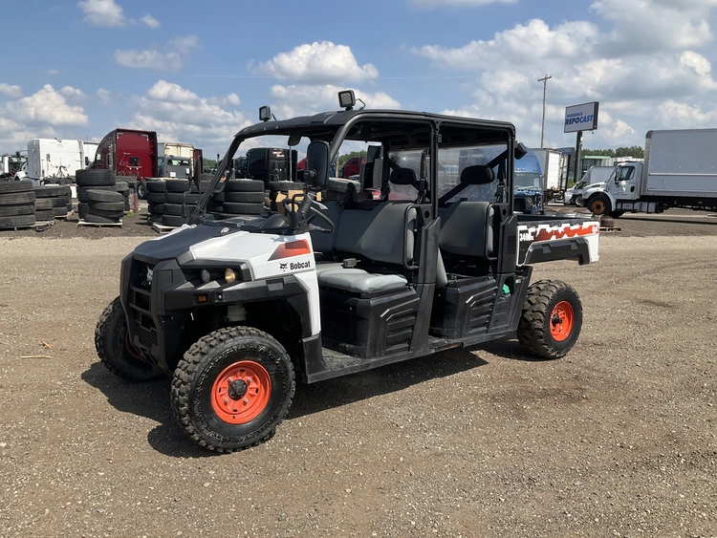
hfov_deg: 61.6
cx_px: 358
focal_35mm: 29
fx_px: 601
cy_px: 269
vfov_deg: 48.3
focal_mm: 3
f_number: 1.8
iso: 25
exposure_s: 1/1848
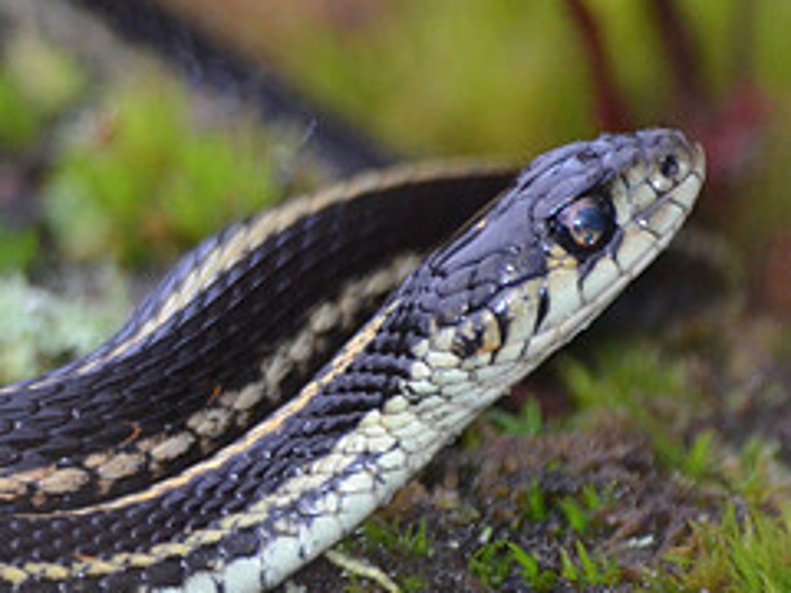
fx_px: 23879
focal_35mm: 1045
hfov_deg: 1.9
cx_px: 46
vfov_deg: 1.4
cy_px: 191
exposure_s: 1/60
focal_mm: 300
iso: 3200
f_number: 5.6
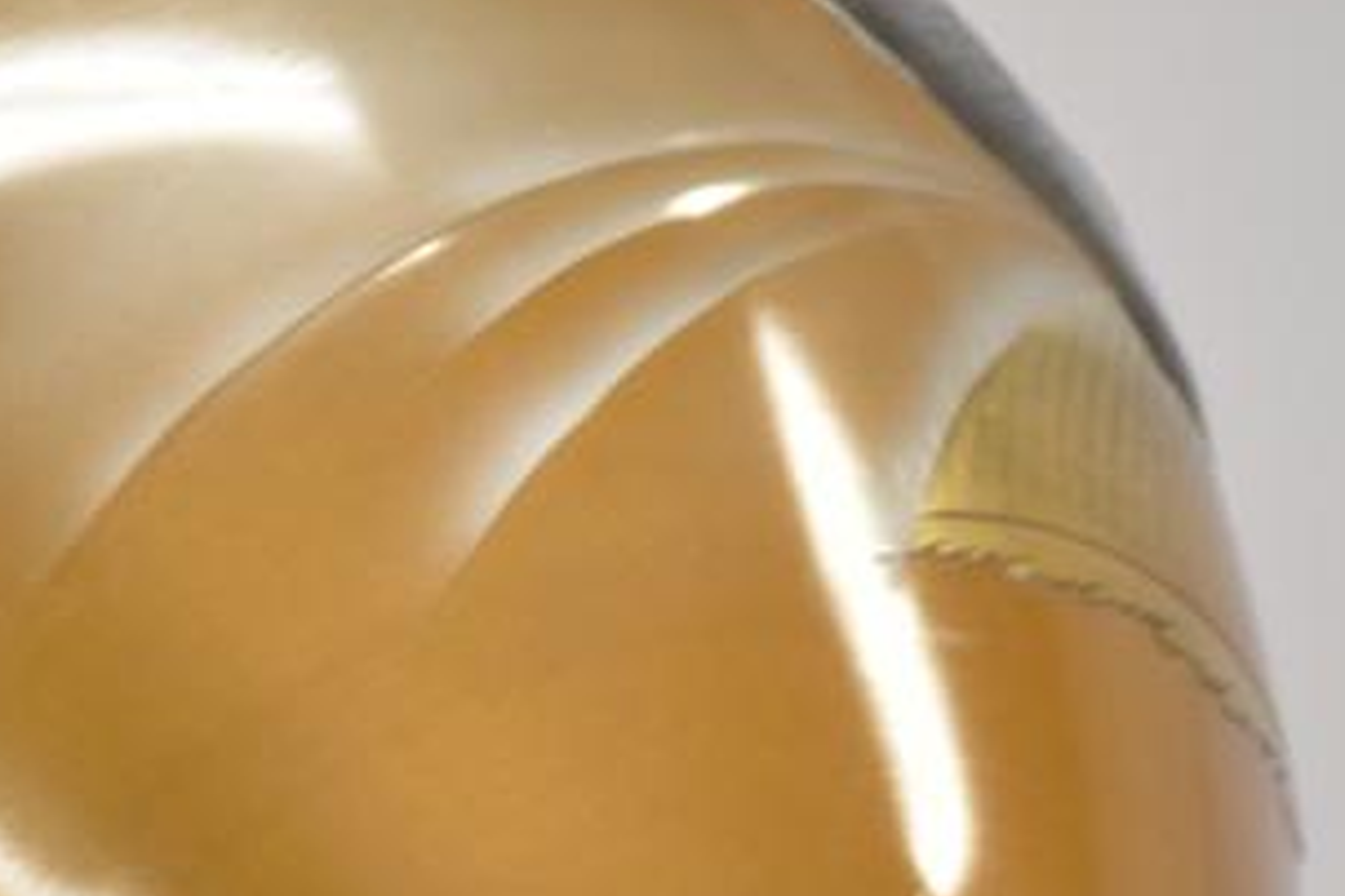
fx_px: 16027
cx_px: 324
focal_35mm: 429
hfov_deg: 4.8
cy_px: 907
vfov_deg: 3.2
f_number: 5.3
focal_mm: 80
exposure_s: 1/25
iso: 400
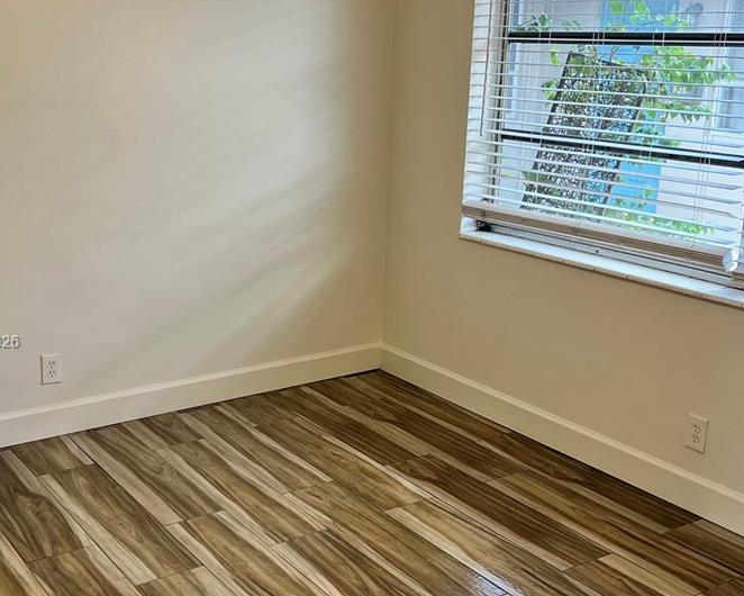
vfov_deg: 32.7
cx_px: 317
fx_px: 1013
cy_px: 343
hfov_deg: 40.2
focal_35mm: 46
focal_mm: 5.7
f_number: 1.5
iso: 100
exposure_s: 1/120
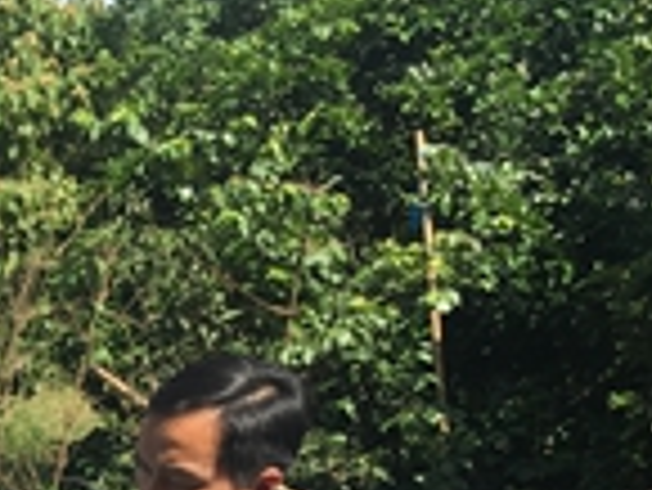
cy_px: 766
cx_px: -355
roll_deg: +1.1
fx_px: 1885
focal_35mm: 100
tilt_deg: -14.0
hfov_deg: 17.4
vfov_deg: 13.8
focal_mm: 4.15
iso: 25
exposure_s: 1/1131
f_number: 2.2
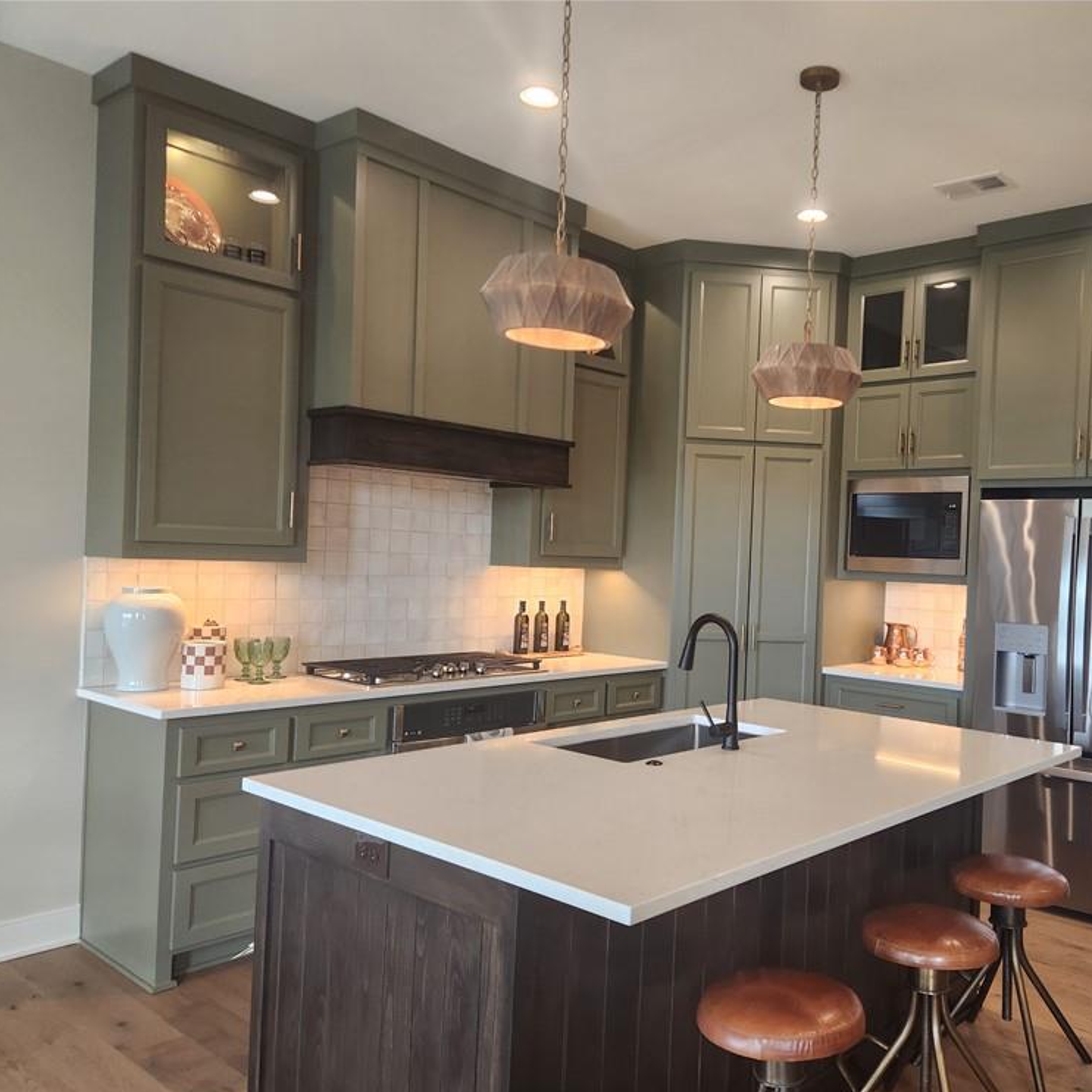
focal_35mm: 28
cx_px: 722
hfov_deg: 56.2
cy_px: 563
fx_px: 999
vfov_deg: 57.3
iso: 160
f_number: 1.8
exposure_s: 1/120
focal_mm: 5.4
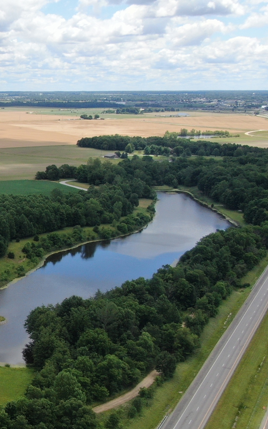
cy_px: 263
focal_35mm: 52
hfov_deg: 21.2
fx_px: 608
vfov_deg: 38.7
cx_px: -130
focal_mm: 4.39
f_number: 2.8
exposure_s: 1/1250
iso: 100
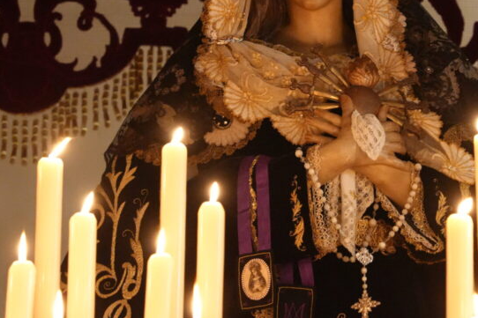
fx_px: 2734
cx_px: 337
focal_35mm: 206
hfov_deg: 10.0
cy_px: 59
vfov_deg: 6.7
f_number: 4.5
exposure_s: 1/100
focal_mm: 109
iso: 12800
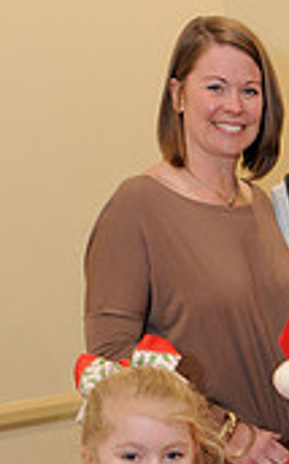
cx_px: 459
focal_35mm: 124
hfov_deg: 10.1
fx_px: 1568
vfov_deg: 16.4
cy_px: 507
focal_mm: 36
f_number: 4
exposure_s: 1/100
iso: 1600
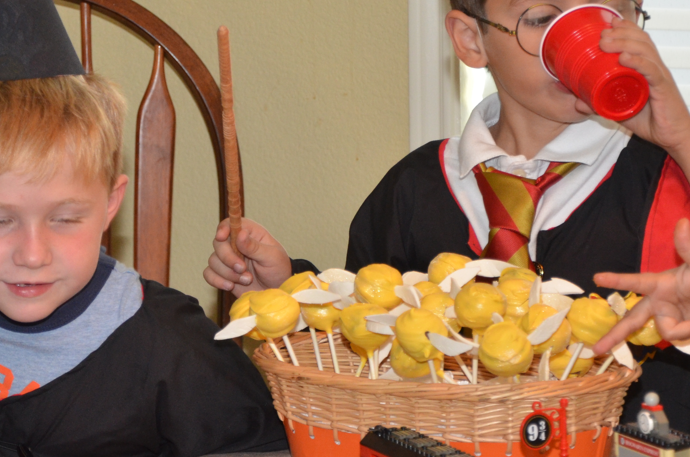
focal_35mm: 216
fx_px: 4131
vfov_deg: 6.3
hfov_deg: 9.5
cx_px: 111
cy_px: 157
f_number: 5.3
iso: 800
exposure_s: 1/60
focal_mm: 70
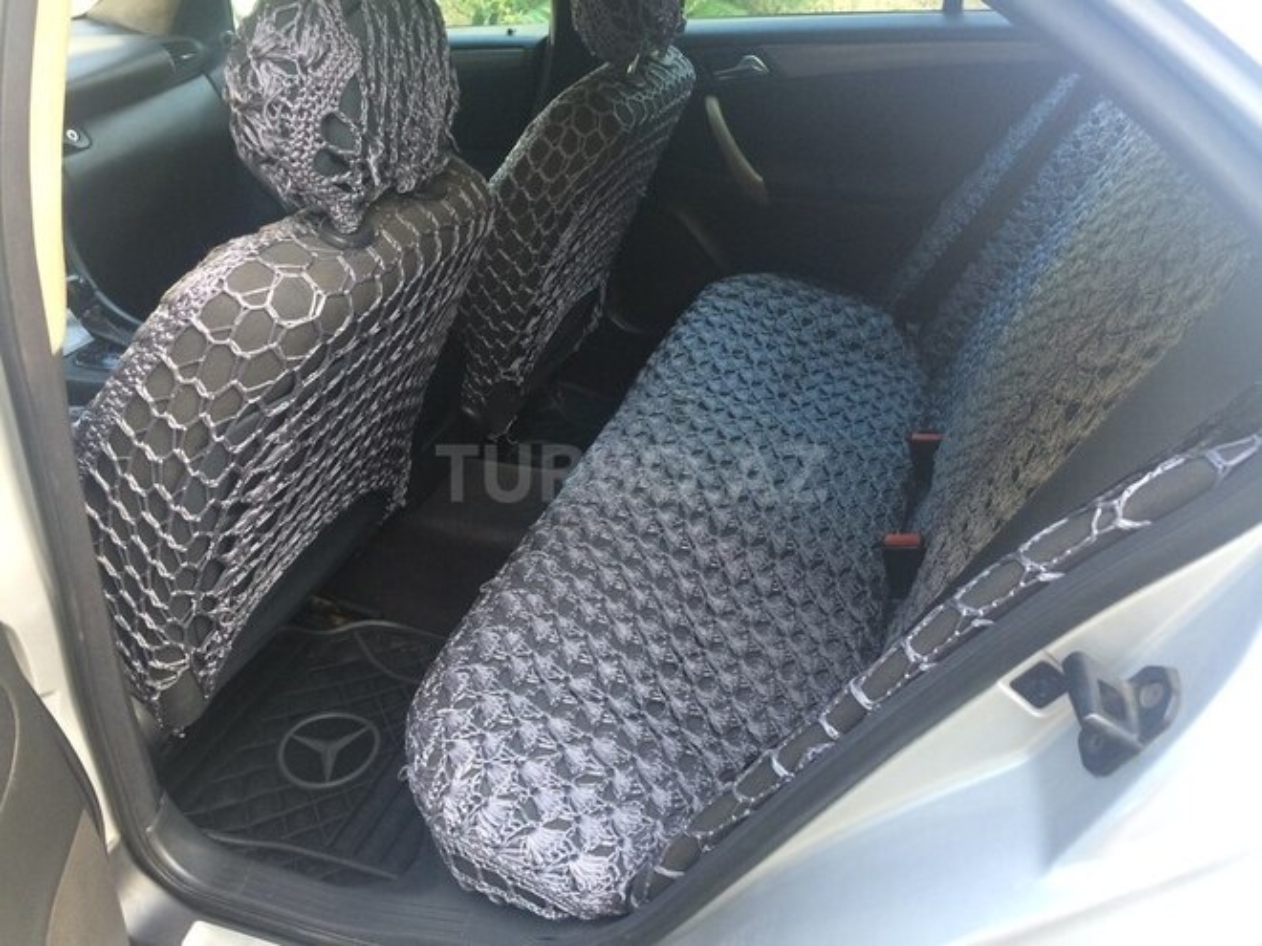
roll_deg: +1.7
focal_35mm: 29
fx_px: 1057
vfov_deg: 48.2
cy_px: 473
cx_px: 631
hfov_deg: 61.7
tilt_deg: -32.7
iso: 50
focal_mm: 4.15
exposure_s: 1/33
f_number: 2.2
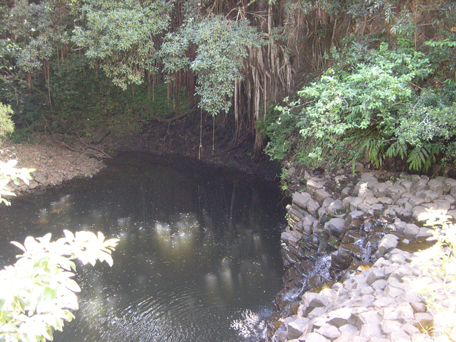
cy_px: 171
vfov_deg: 37.7
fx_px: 501
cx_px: 228
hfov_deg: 49.0
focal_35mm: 38
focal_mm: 8
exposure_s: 1/60
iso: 385
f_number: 2.8
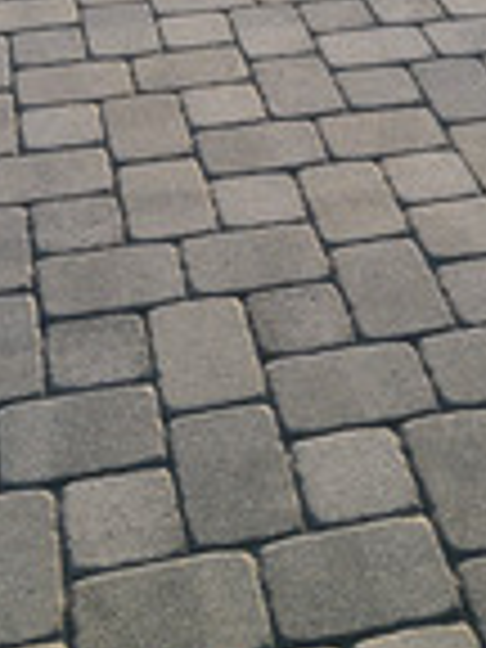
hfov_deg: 20.4
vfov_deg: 25.6
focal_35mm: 72
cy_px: -4
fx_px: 1348
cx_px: 270
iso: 40
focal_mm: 5.4
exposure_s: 1/1354
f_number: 1.8
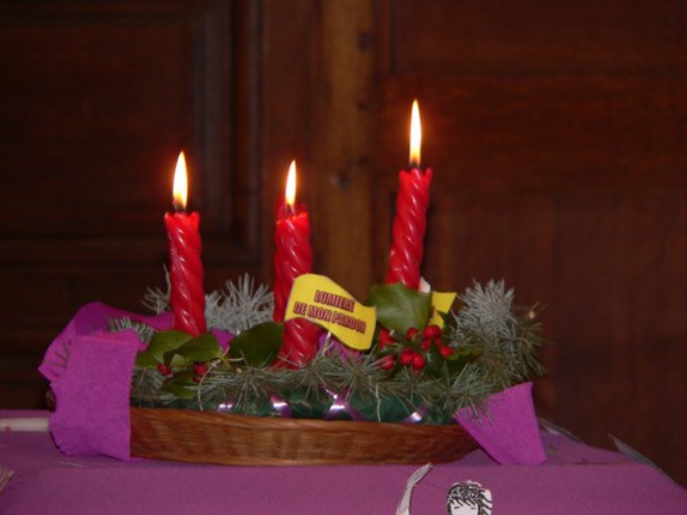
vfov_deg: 4.4
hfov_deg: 5.9
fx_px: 6688
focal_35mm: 337
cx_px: 344
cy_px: 258
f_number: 2.8
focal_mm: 56.1
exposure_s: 1/50
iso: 150
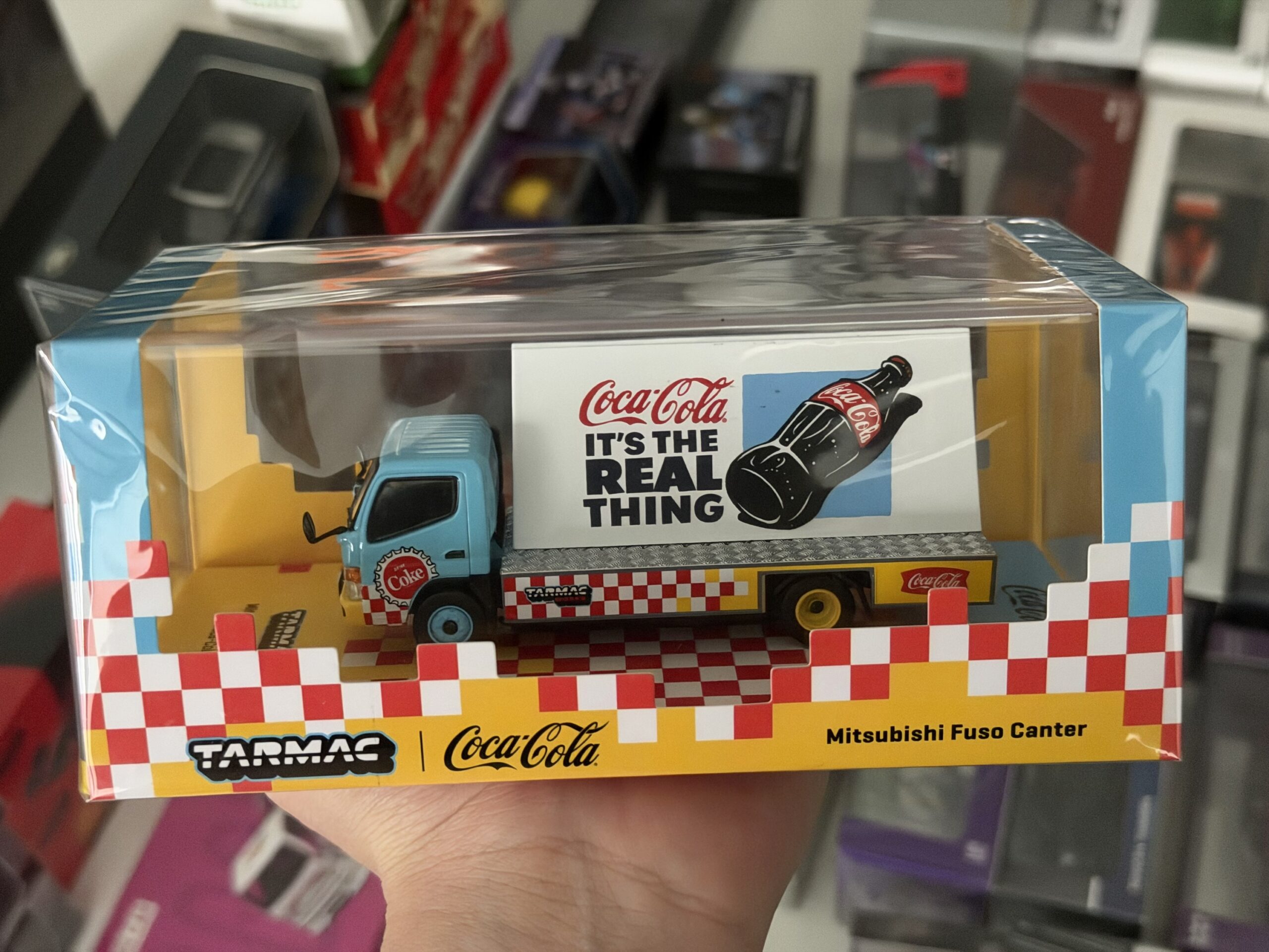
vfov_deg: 30.3
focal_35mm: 48
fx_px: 1760
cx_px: 634
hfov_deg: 39.7
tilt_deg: -54.2
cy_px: 476
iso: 640
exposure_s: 1/30
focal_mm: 6.76
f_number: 1.78
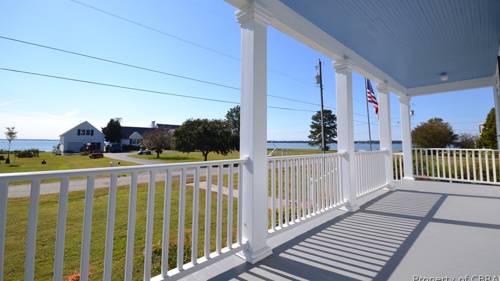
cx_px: 253
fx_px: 212
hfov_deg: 99.4
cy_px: 117
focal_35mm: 16
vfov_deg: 66.7
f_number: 8
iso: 100
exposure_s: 1/250
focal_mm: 10
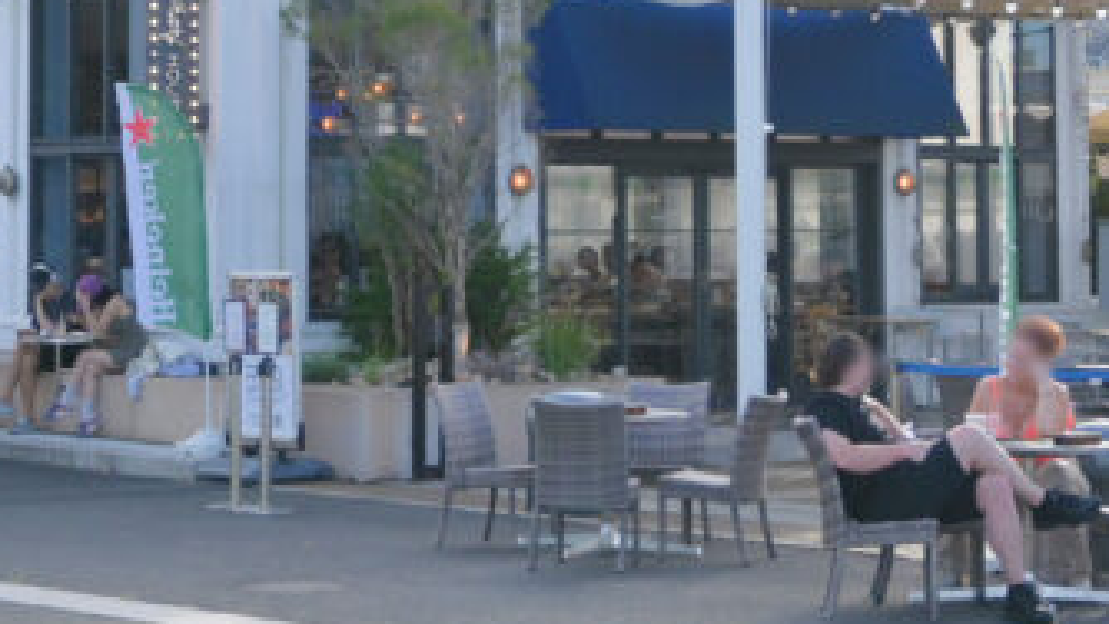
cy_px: -51
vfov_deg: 11.3
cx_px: 412
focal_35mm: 106
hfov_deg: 20.1
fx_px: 3118
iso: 100
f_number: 4
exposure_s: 1/640
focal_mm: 22
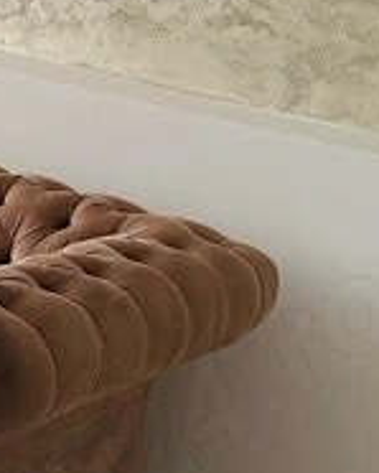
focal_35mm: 126
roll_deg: -5.1
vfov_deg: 14.5
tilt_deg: -3.6
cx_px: -371
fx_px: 1765
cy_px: -163
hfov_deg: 11.1
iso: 64
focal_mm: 6.76
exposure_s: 1/192
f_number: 1.78
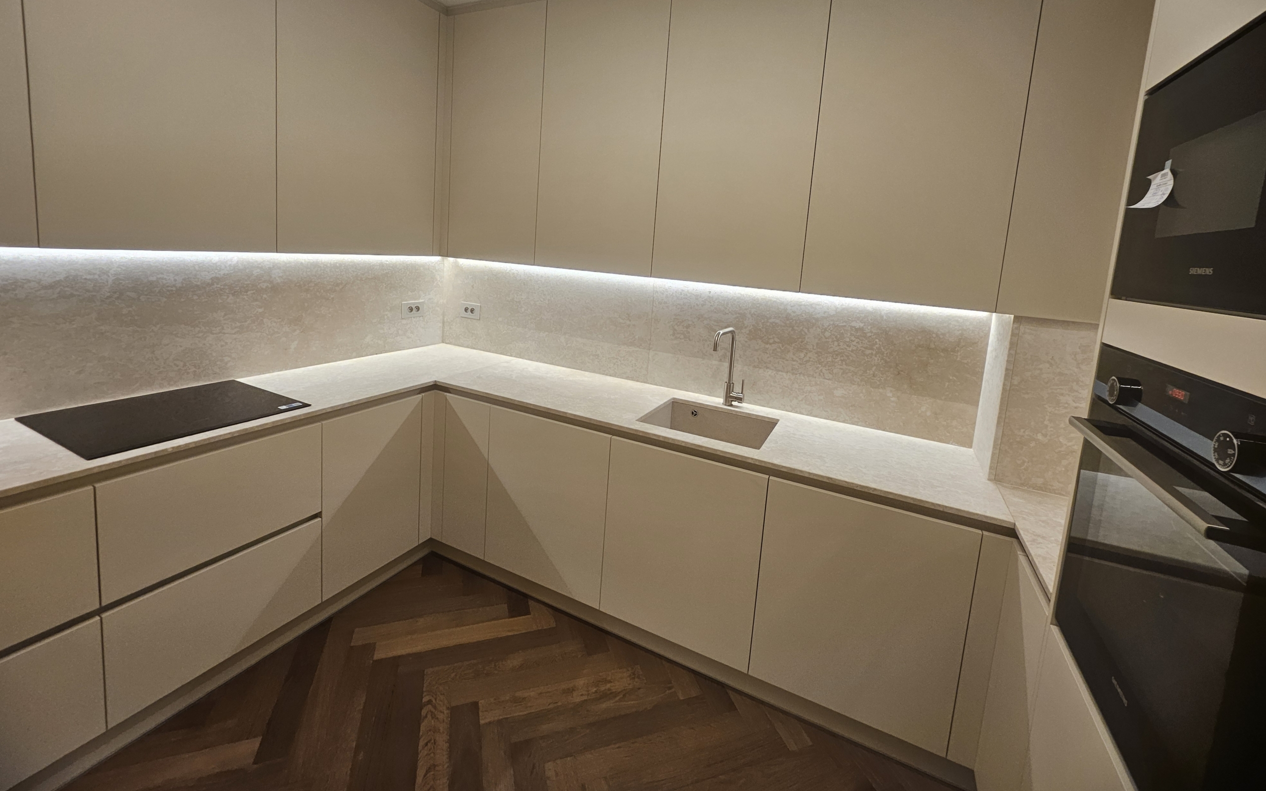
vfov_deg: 77.7
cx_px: 638
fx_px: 483
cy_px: 314
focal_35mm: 14
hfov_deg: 105.3
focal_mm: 1.7
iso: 100
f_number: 2.2
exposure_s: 1/61
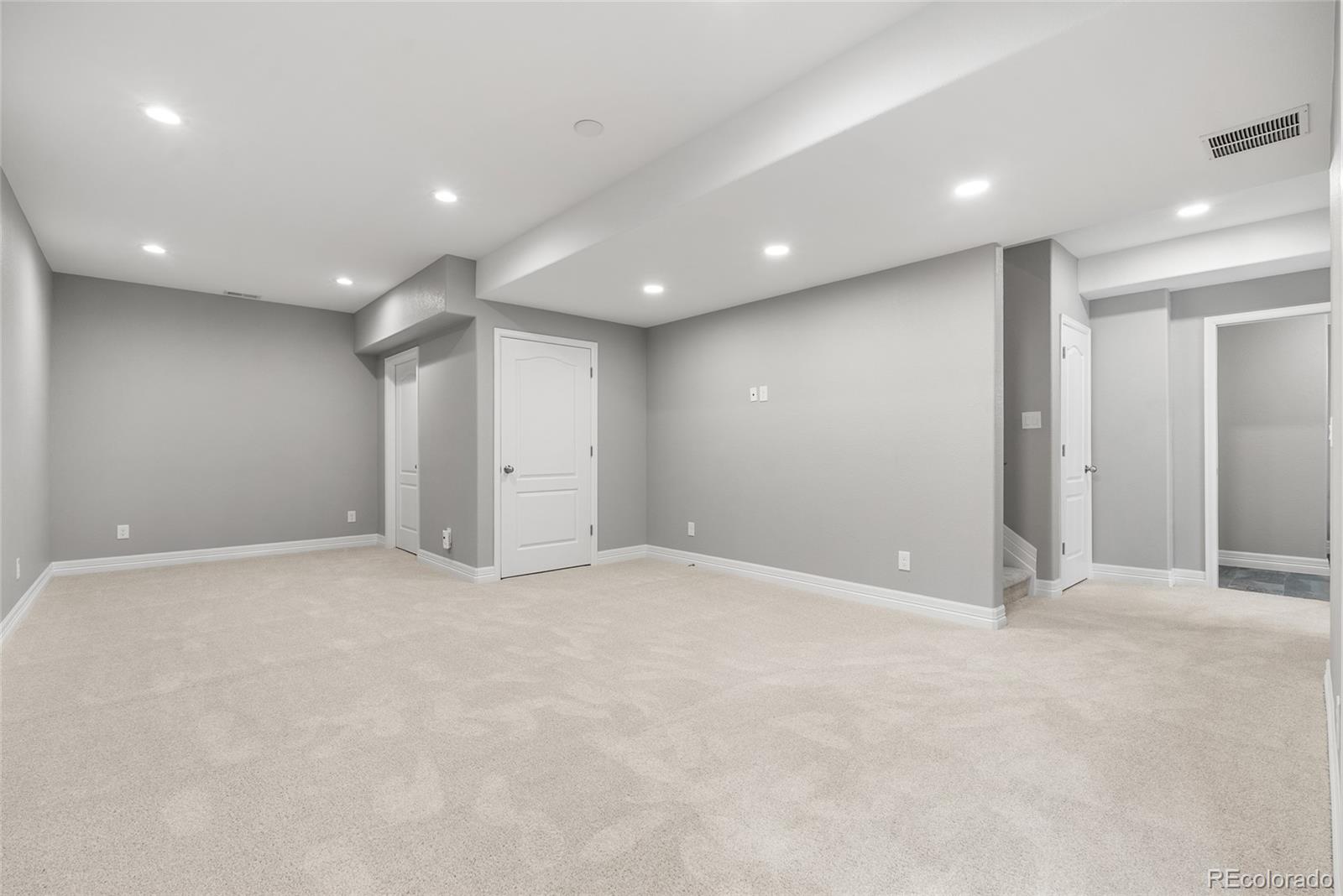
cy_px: 448
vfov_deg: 73.8
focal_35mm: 16
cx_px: 672
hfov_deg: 96.7
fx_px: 597
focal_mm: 16
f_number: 8
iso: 200
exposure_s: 1
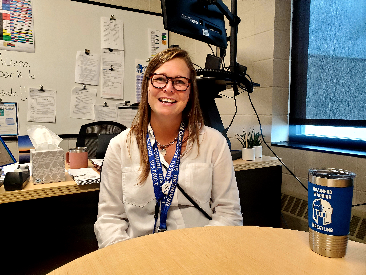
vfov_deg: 53.1
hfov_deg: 67.3
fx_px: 275
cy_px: 138
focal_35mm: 26
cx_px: 183
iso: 200
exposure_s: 1/50
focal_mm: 4.3
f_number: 2.4
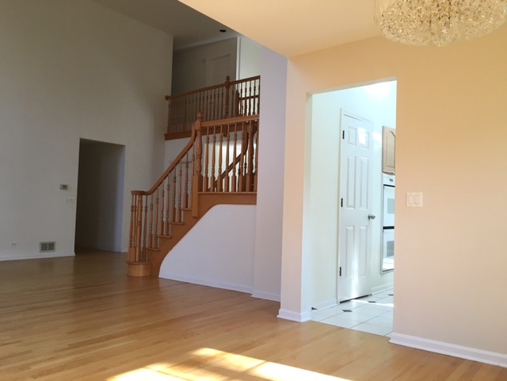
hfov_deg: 61.7
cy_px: 190
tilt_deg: +2.0
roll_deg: -0.8
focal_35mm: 29
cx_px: 254
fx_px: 425
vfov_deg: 48.2
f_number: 2.2
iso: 32
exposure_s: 1/40
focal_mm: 4.15
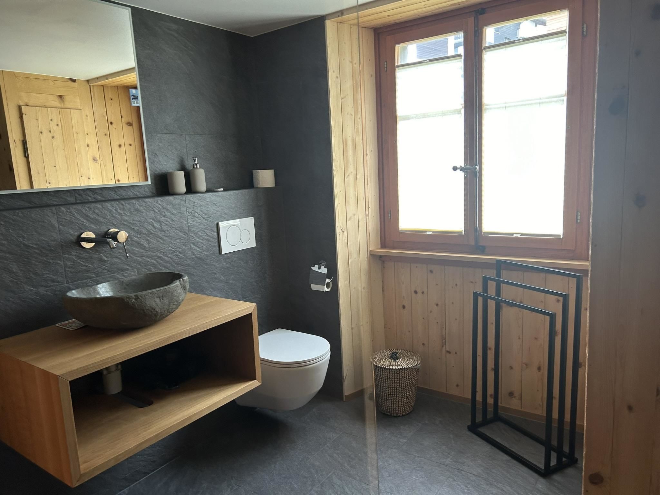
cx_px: 330
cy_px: 248
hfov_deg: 67.3
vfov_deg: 53.1
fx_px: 496
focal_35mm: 26
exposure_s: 1/50
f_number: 1.5
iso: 160
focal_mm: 5.7
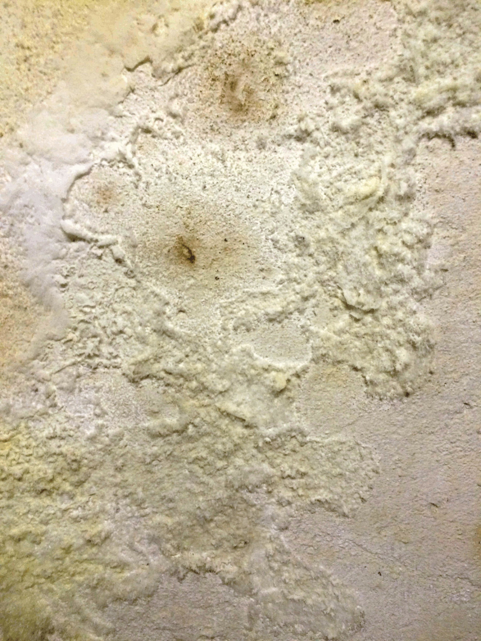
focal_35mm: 29
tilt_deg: -11.8
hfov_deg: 48.2
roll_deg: +2.5
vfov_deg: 61.7
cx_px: 240
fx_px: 537
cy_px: 320
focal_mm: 4.15
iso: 64
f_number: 2.2
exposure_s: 1/33
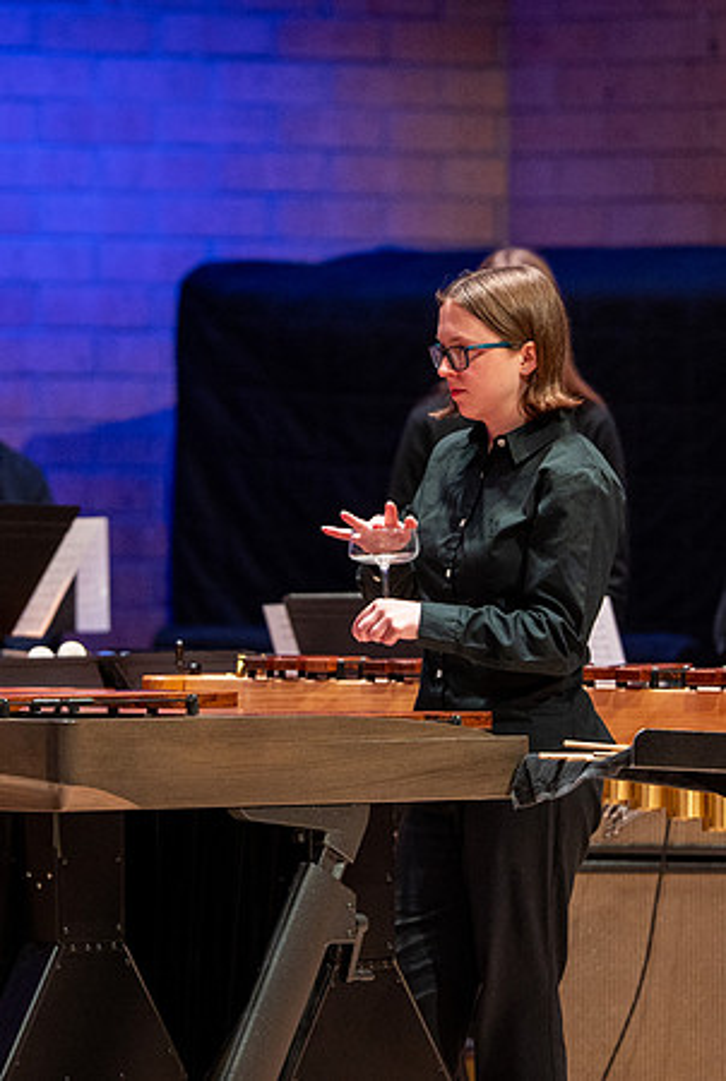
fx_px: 11753
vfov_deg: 5.3
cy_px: 399
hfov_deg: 3.5
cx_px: 391
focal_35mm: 390
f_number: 2.8
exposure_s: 1/320
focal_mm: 200
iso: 1600
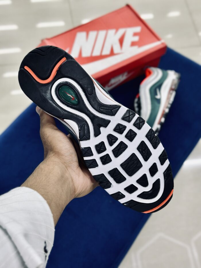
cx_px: 100
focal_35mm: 48
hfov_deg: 30.3
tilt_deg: -60.8
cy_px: 134
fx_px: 372
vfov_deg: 39.7
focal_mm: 6.86
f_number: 1.78
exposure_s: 1/100
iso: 64
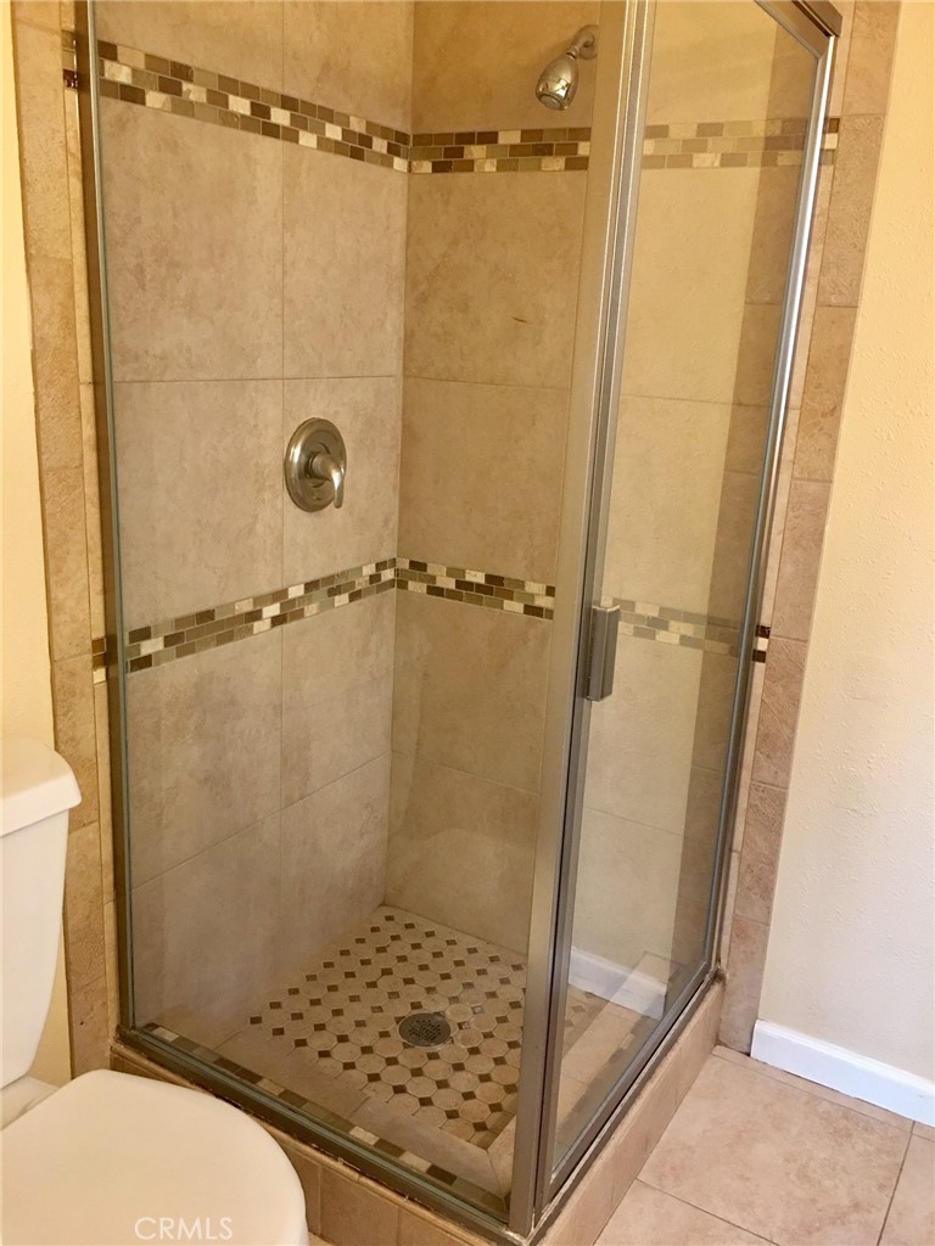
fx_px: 1044
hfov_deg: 48.2
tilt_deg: -14.6
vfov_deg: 61.7
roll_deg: -2.4
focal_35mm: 29
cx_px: 468
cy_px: 623
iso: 64
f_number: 2.2
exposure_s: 1/15
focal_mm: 4.15
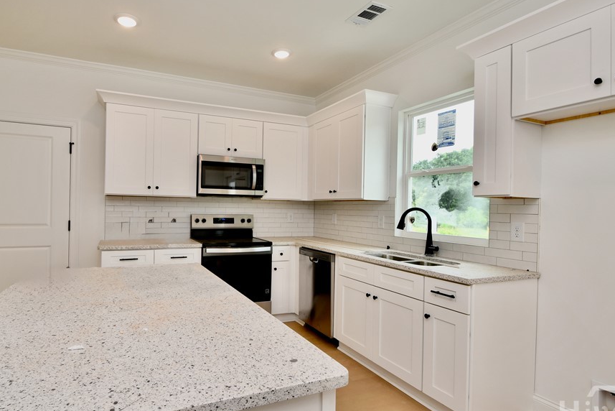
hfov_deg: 86.3
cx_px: 263
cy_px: 206
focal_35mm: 19
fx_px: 325
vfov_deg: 64.6
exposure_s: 1/125
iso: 200
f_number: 5.6
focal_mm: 10
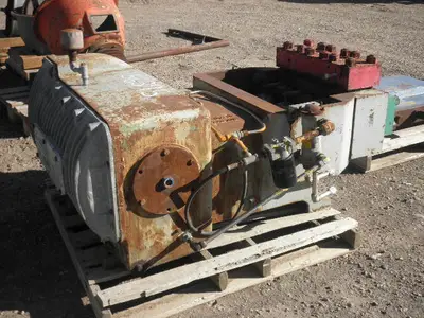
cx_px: 212
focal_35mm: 44
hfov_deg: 42.9
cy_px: 159
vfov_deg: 32.9
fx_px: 539
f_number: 9.6
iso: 80
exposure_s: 1/80
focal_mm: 7.9
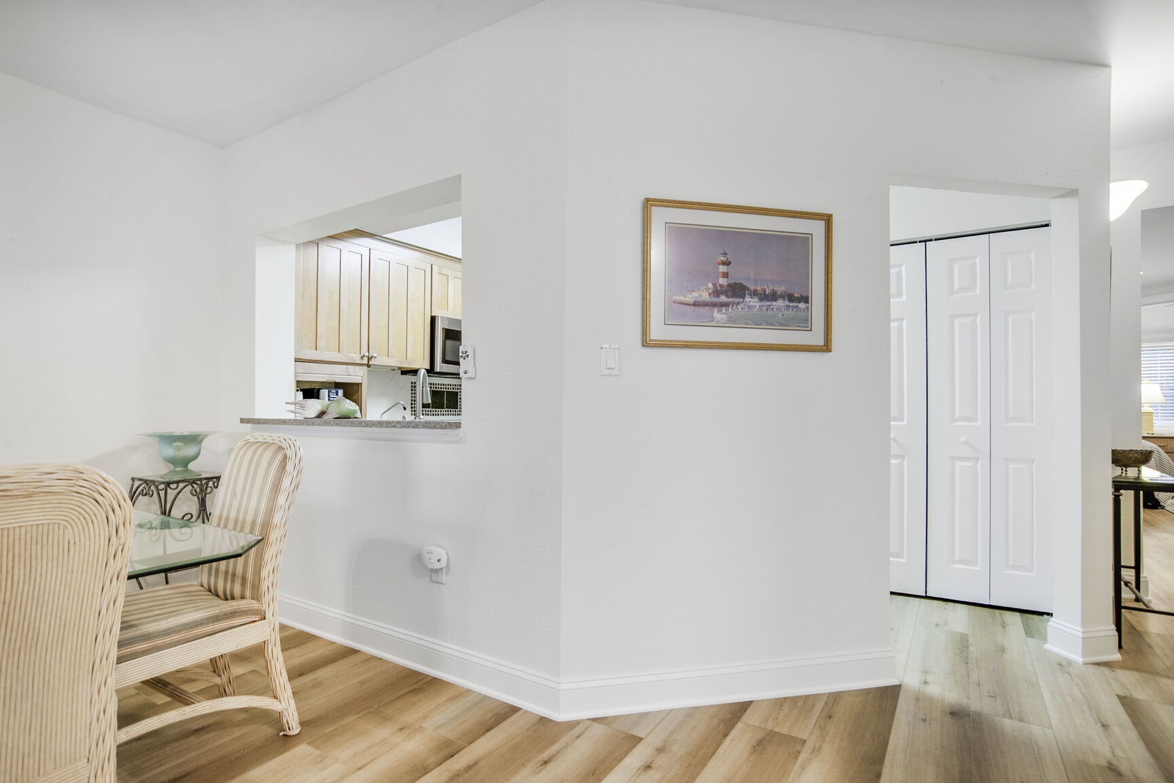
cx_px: 587
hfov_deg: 90.0
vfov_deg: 67.4
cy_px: 392
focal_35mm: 18
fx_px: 587
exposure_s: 1/5
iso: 400
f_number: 11
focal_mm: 18
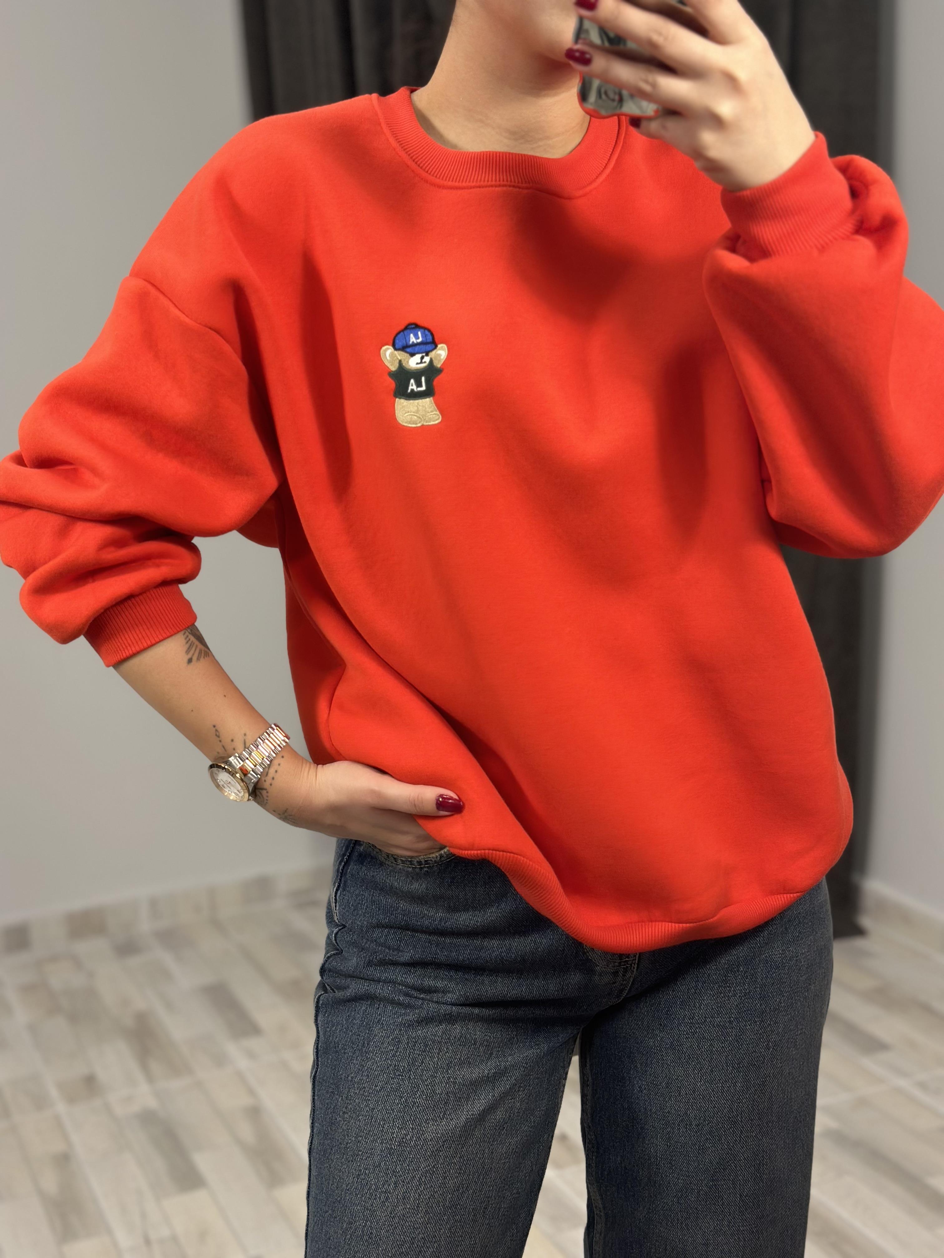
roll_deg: +6.5
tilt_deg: -34.3
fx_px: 1745
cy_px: 629
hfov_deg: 30.3
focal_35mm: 48
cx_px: 472
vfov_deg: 39.7
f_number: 1.78
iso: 125
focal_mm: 6.86
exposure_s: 1/50
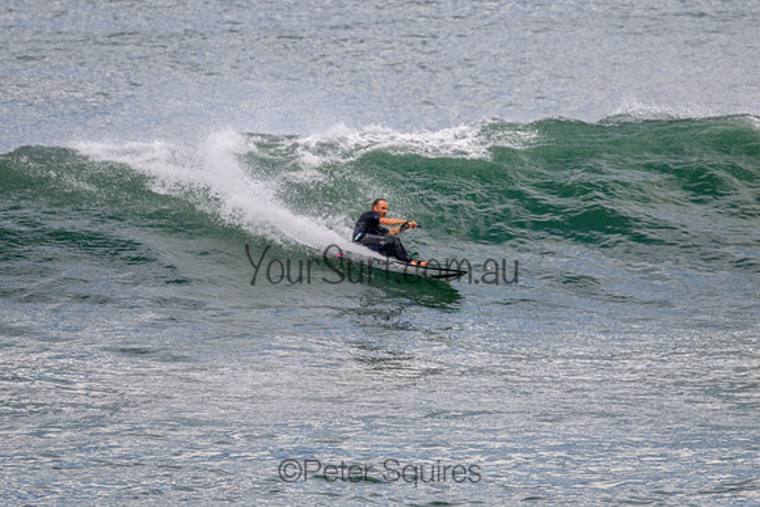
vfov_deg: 1.3
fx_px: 23241
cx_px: 378
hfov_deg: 1.9
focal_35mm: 1101
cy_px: 272
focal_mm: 800
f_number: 11
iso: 1100
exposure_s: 1/2000
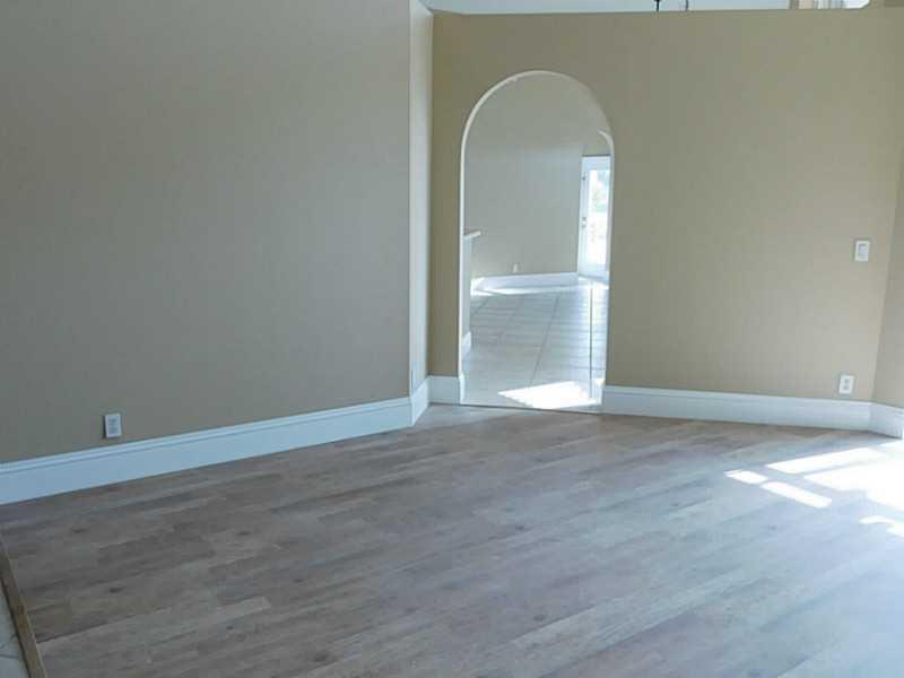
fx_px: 783
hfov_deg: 60.0
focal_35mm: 30
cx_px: 452
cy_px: 339
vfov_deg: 46.8
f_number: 3.2
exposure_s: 1/50
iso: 125
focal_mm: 5.3
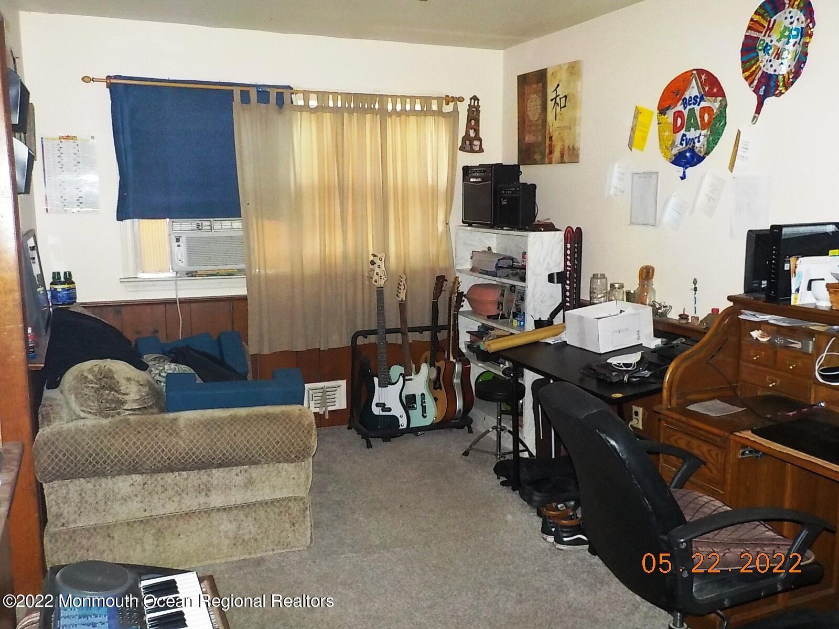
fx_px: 727
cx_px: 420
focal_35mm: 30
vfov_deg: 46.8
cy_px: 314
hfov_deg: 60.0
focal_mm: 4.1
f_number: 3.3
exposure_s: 1/30
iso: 500
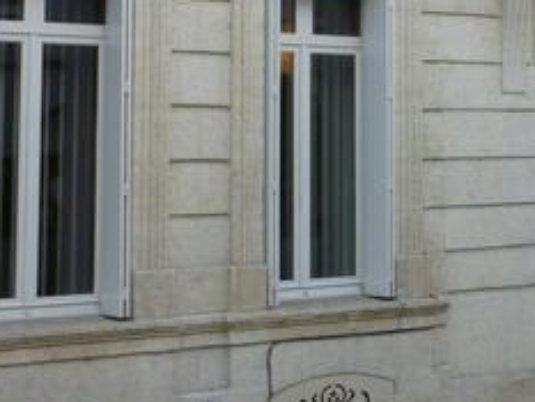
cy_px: -46
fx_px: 1562
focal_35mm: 101
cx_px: 573
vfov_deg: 14.3
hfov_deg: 18.8
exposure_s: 1/80
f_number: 3.7
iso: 100
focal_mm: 7.4
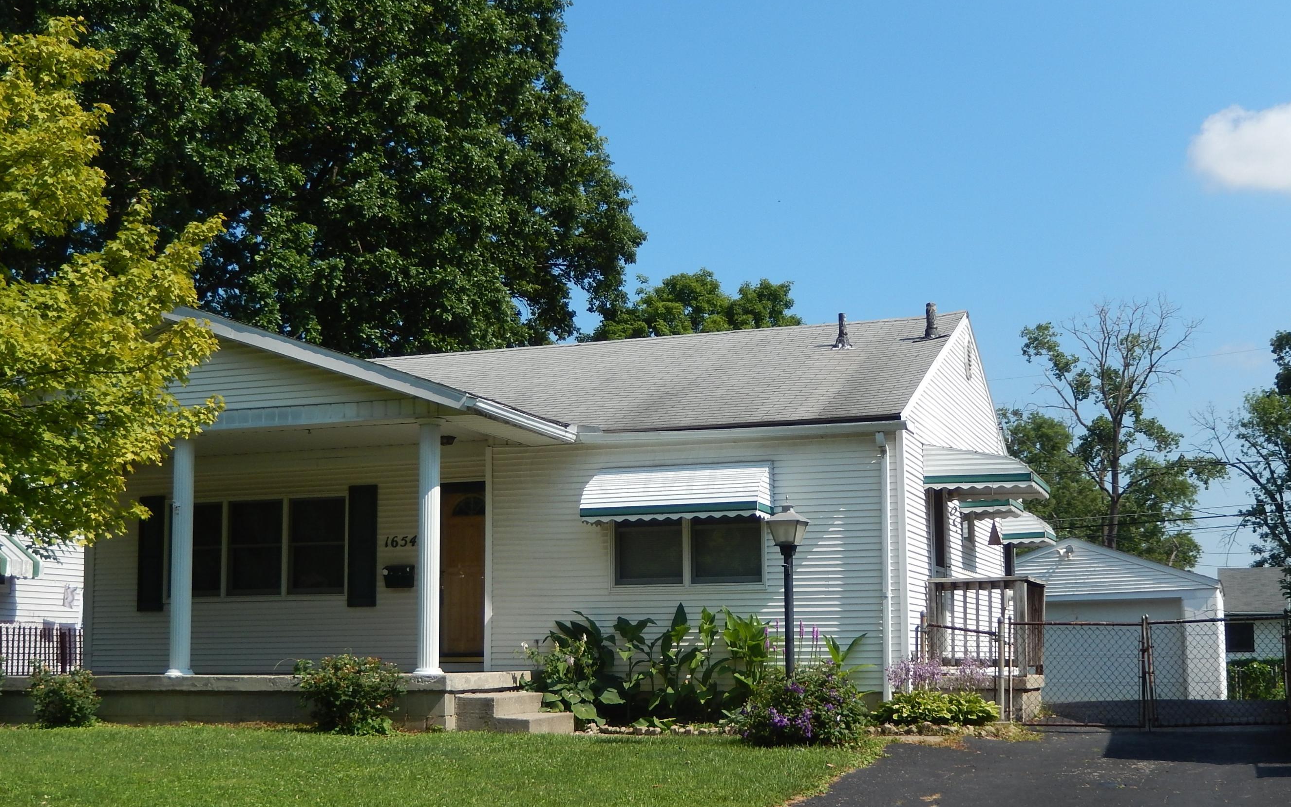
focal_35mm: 48
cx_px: 649
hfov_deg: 41.8
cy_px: 467
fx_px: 1689
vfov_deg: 26.8
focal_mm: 8.1
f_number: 4.3
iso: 125
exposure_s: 1/1000
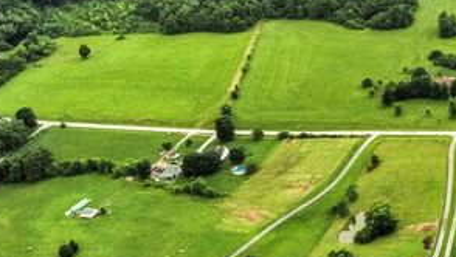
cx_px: 647
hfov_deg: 20.6
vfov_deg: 13.0
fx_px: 1101
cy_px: -42
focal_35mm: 91
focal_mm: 8.67
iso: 290
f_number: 1.8
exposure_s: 1/4000
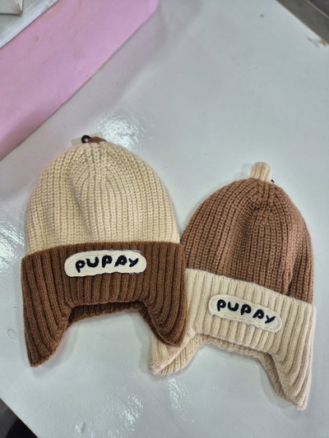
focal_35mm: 23
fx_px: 291
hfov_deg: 58.9
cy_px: 219
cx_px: 164
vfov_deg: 73.9
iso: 160
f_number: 1.8
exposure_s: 1/359
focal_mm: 5.4
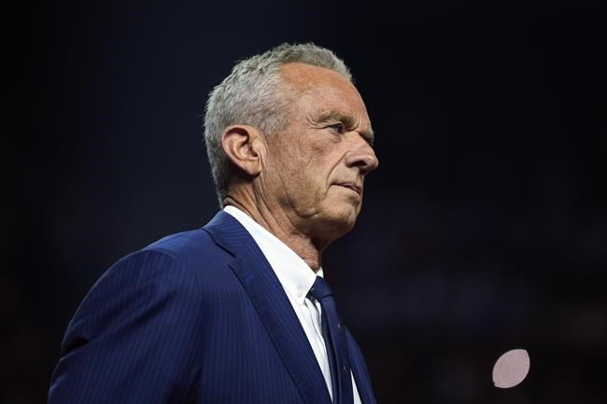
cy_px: 202
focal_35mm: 200
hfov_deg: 10.3
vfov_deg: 6.9
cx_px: 304
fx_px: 3371
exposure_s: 1/400
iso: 640
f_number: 2.8
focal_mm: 200
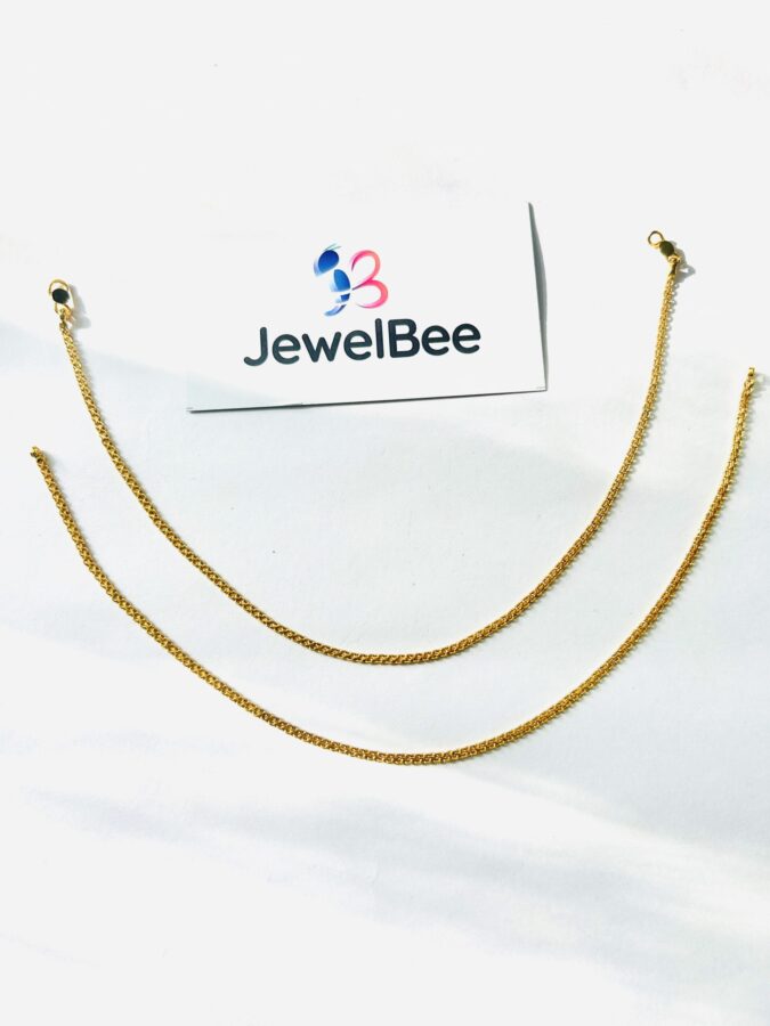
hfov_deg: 53.1
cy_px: 513
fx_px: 771
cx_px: 385
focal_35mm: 26
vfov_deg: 67.3
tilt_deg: -83.4
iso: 40
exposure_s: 1/100
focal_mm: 5.7
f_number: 1.5
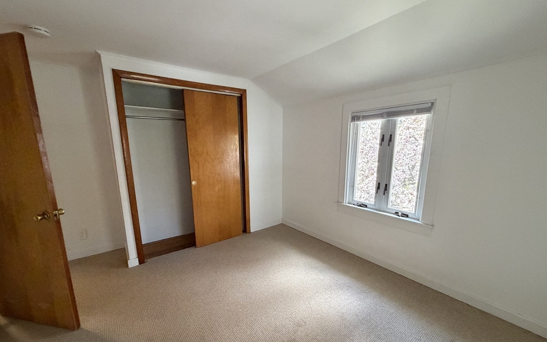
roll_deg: +0.3
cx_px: 274
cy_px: 188
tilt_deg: -11.1
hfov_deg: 101.5
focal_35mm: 15
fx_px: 224
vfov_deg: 74.6
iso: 400
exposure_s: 1/60
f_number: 2.2
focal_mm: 2.22
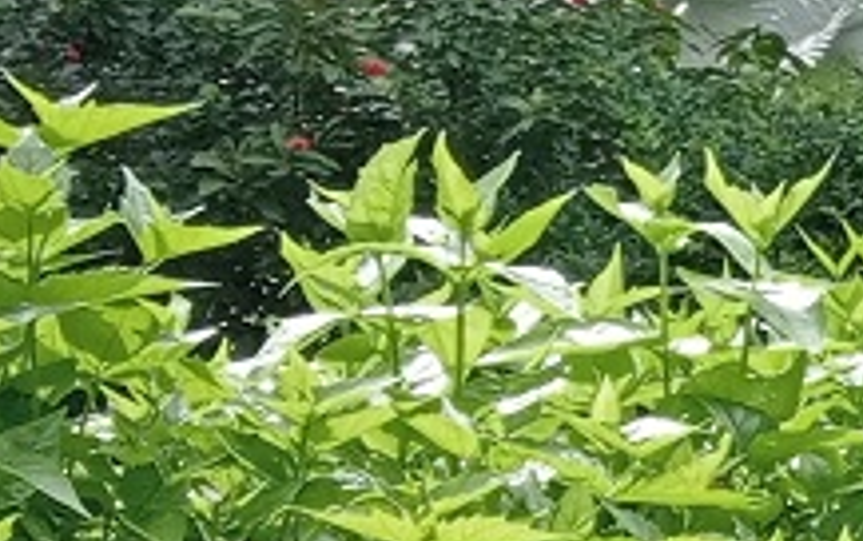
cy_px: 426
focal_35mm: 212
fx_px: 4990
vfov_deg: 6.2
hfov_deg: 9.1
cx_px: 1903
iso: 111
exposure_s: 1/395
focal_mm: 4.04
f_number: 1.8
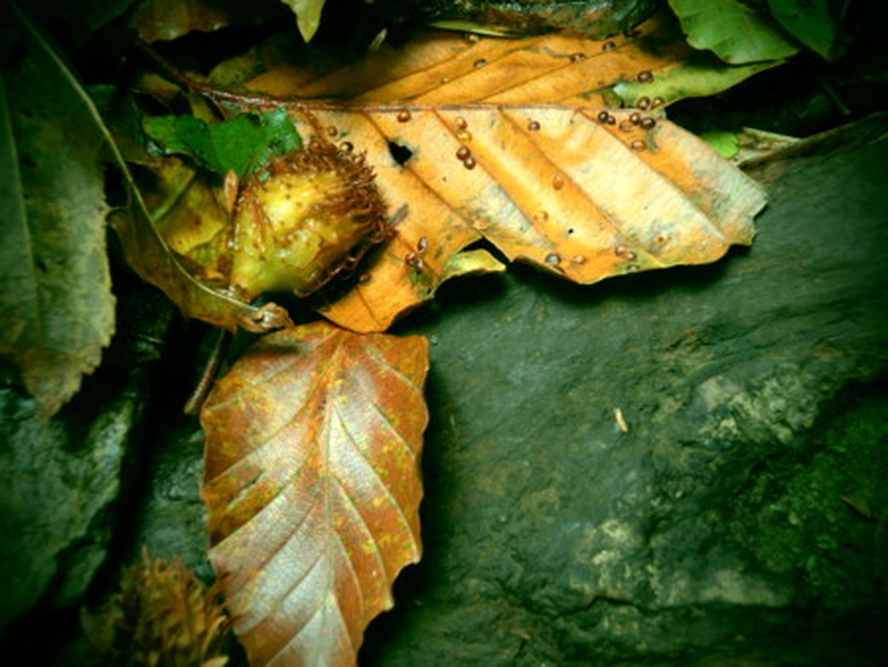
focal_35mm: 47
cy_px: 334
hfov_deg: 40.4
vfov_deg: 30.9
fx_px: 1206
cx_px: 444
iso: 400
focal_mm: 8.29
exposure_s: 1/80
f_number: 4.2
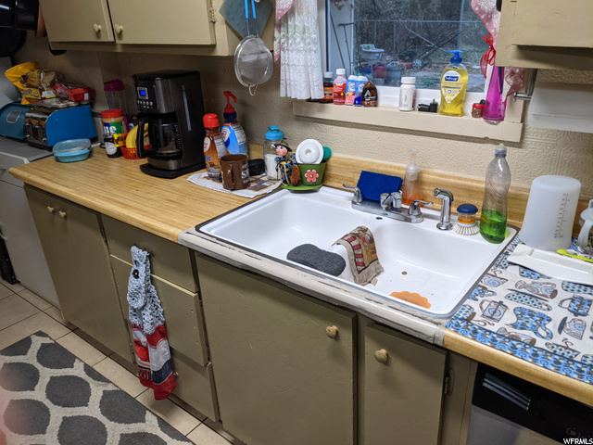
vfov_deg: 51.4
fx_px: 463
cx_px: 296
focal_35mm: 27
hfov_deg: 65.3
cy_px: 222
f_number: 1.73
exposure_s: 1/120
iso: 145
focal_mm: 4.38
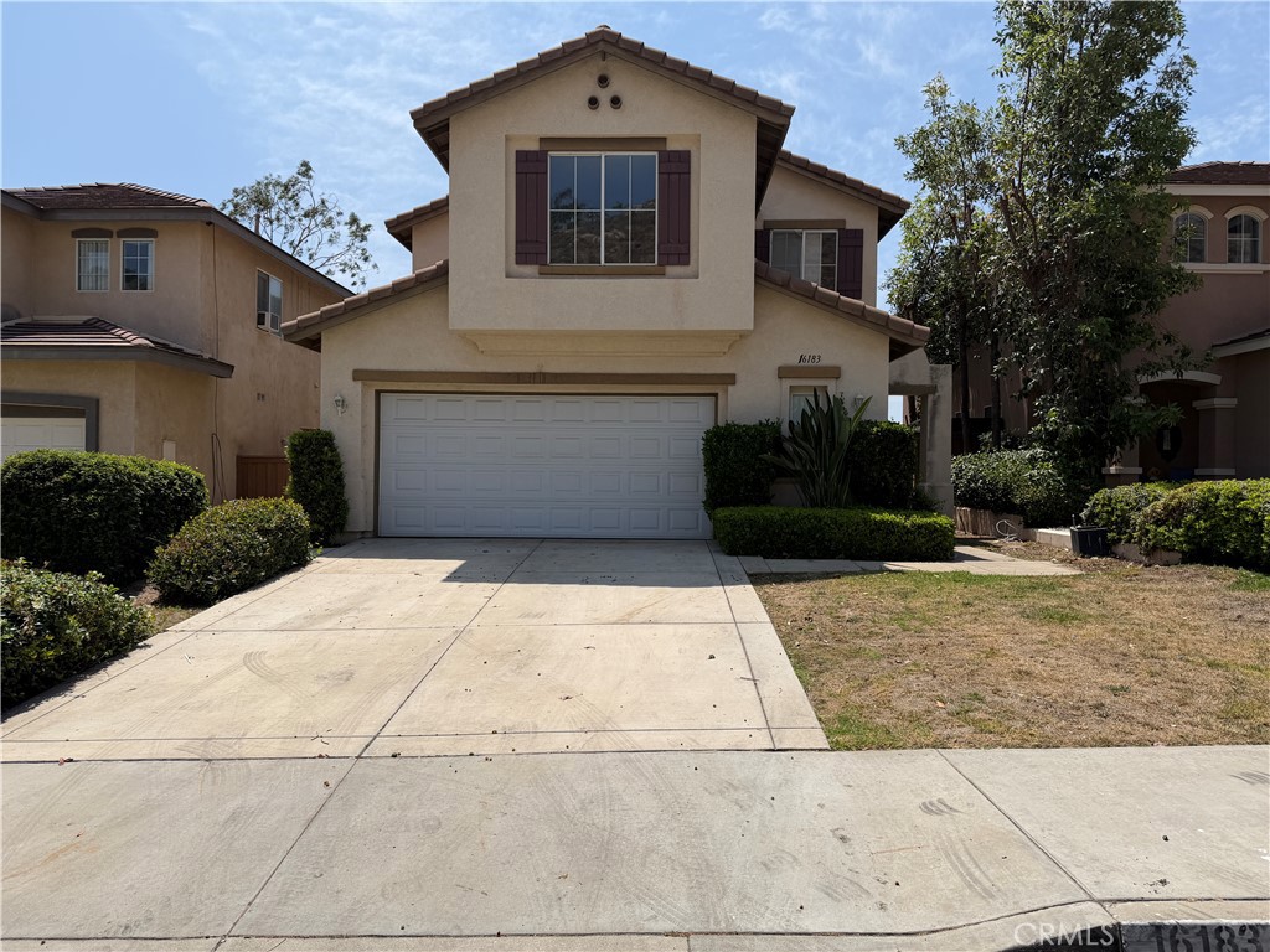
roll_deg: -0.6
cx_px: 635
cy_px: 476
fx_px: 881
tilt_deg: -0.5
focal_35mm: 24
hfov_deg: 71.6
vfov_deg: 56.8
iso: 80
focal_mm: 6.76
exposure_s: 1/6711
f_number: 1.78
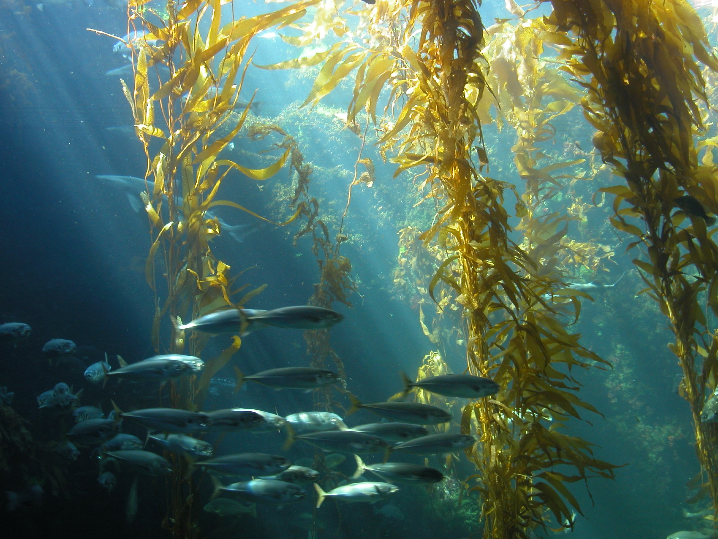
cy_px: 270
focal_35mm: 35
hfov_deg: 52.6
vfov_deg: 40.7
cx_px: 359
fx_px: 726
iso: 100
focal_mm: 8.9
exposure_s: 1/14.5
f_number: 2.8
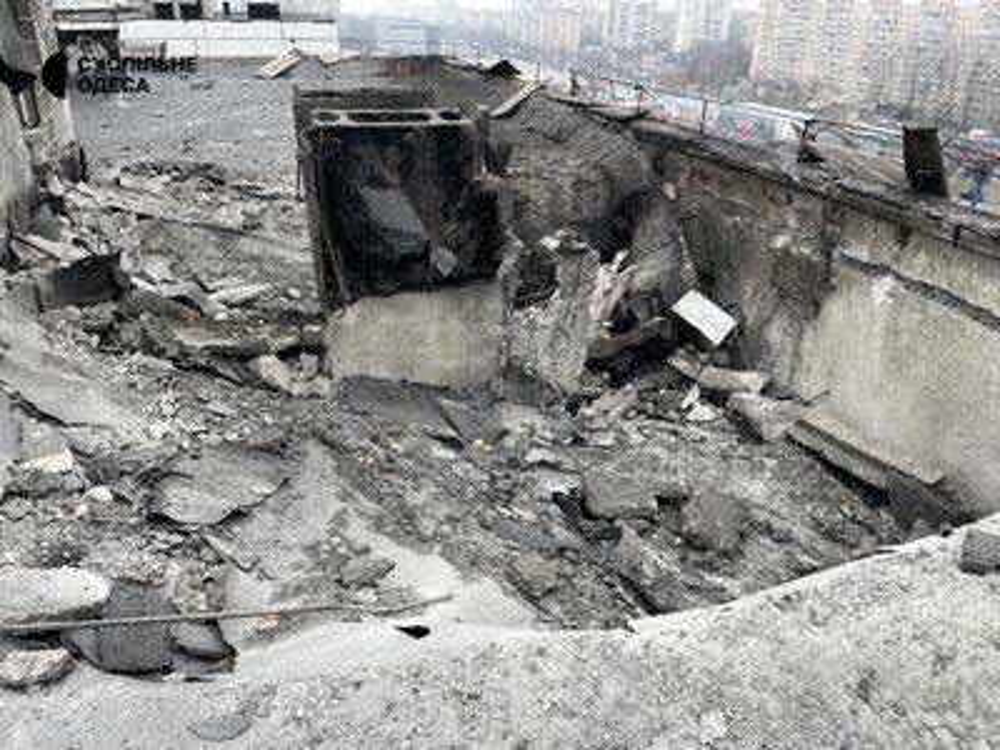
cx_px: 500
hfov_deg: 67.3
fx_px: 751
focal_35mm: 26
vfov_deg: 53.1
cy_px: 375
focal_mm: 4.2
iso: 32
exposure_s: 1/208
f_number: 1.6
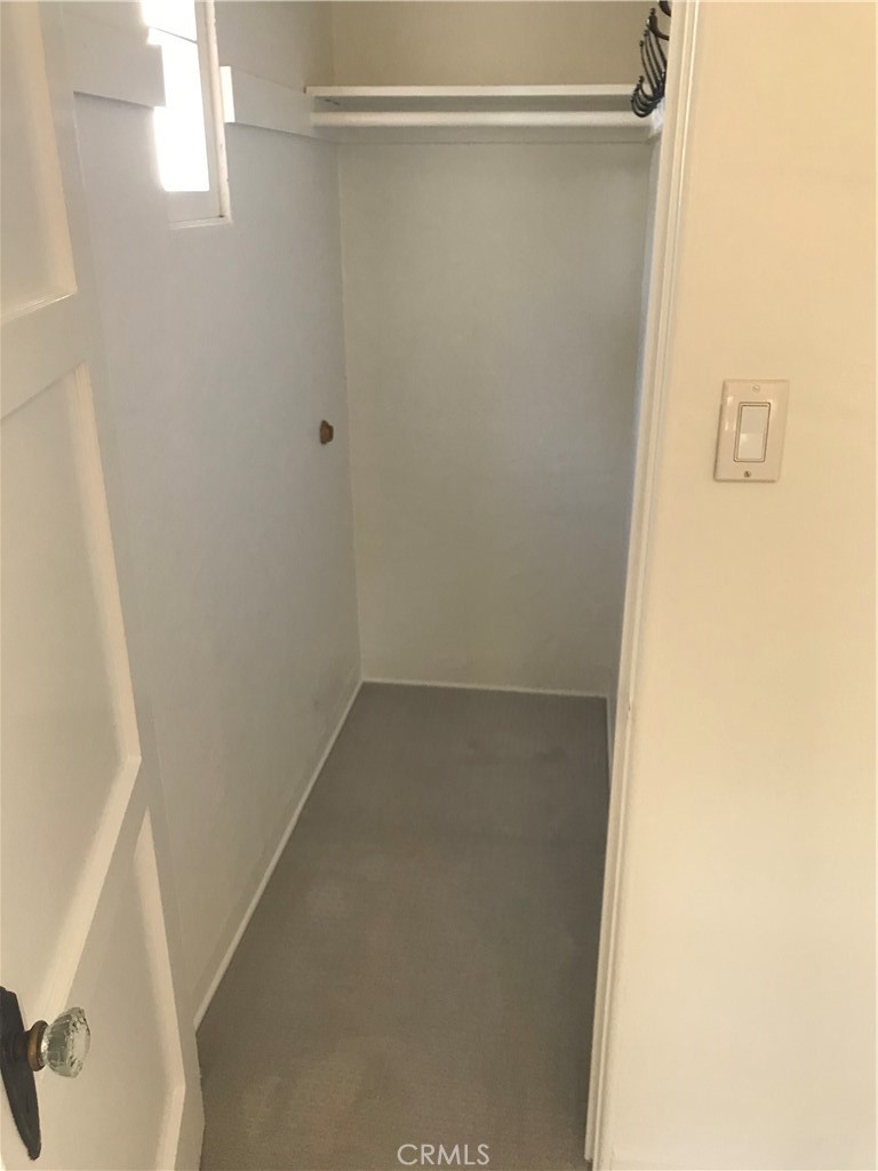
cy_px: 586
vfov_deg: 63.4
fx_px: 947
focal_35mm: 28
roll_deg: -0.5
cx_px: 439
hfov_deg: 49.7
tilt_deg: -21.4
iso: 32
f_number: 1.8
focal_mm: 3.99
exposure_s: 1/30
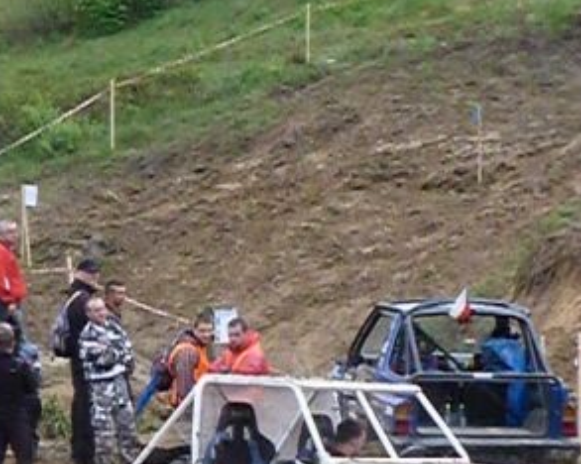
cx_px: 89
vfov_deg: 8.6
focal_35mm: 180
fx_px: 3093
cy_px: 256
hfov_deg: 10.7
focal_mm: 8.1
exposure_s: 1/640
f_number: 5.6
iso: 500
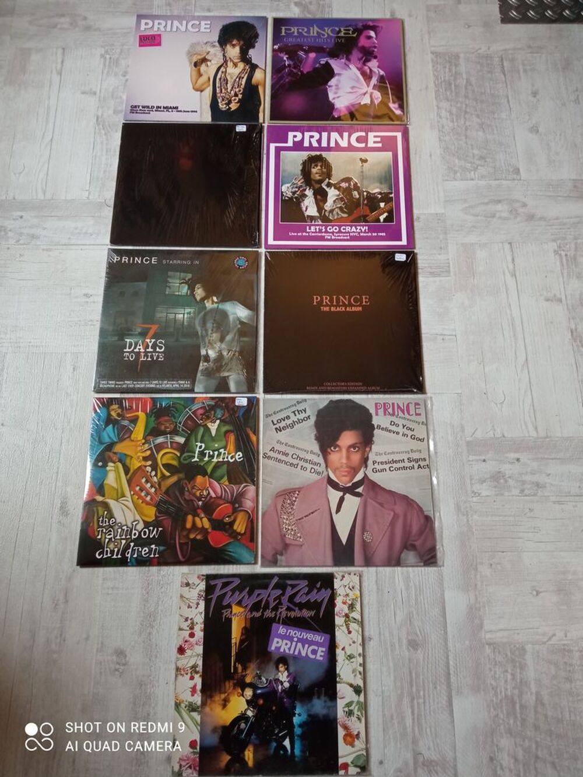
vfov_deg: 65.3
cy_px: 388
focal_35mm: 27
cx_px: 292
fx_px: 606
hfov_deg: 51.4
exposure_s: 1/33.3
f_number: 2.2
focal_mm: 3.79
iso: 369
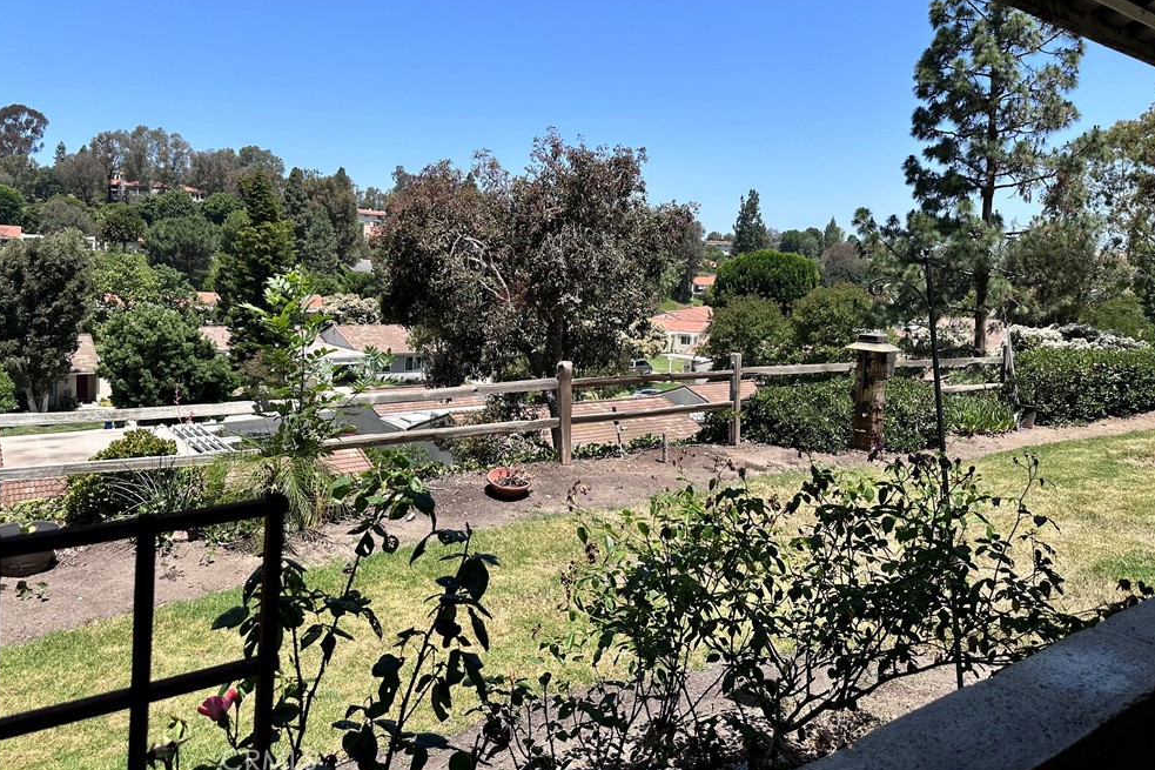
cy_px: 326
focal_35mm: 26
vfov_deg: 49.4
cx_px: 571
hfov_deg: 69.4
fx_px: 834
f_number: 1.78
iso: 80
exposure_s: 1/3155
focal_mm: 6.86
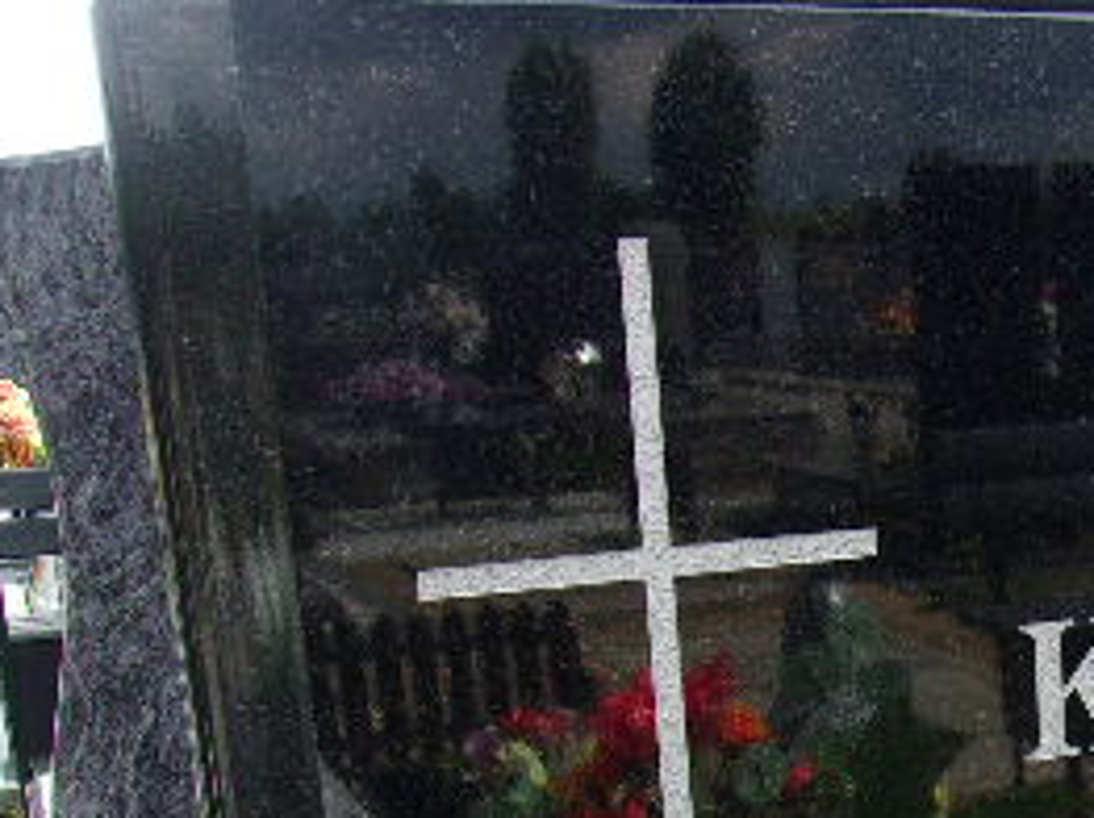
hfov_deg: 27.5
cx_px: 1119
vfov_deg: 21.7
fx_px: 2084
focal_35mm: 66
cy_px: 735
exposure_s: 1/45
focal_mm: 4.9
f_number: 10.4
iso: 80
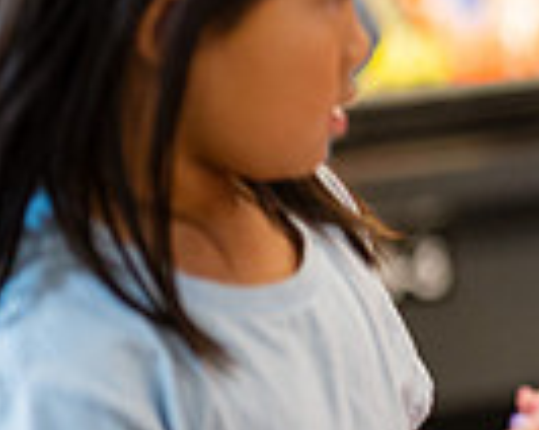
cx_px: 973
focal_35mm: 205
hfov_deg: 9.0
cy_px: 30
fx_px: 3265
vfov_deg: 7.5
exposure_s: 1/400
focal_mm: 50
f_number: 1.2
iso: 800
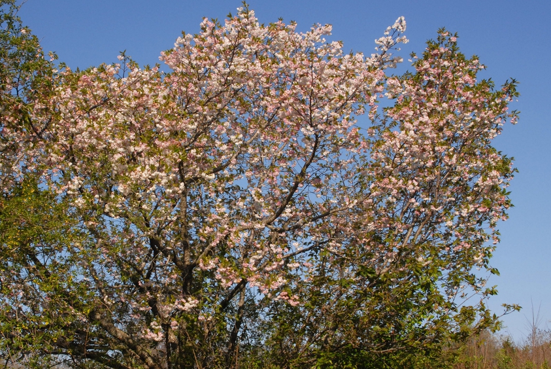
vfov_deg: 26.5
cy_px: 204
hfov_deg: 38.7
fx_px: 781
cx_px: 224
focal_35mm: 51
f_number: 11
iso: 400
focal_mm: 28
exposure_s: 1/500
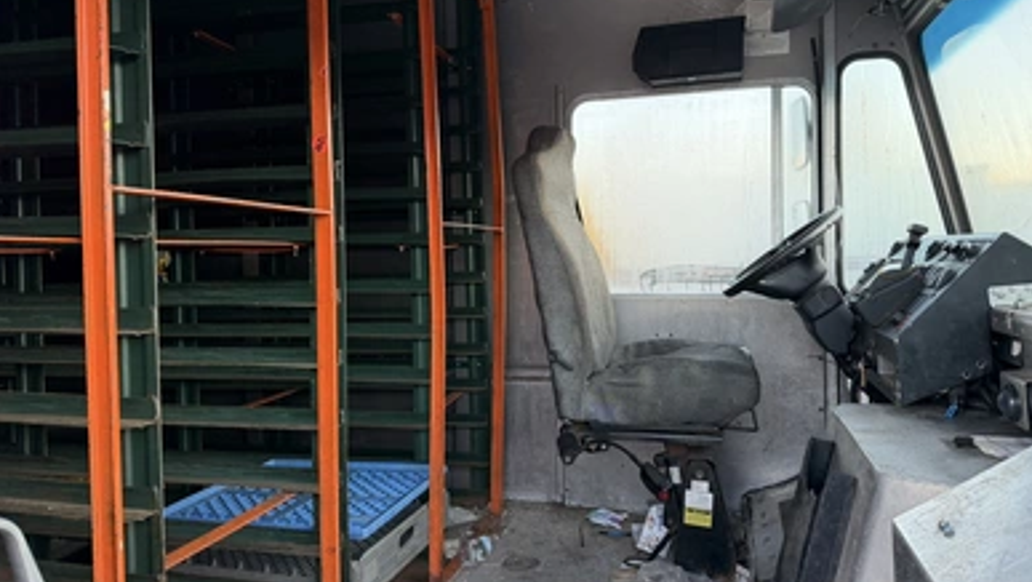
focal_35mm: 27
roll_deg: +2.2
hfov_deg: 69.8
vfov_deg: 42.9
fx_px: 739
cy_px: 275
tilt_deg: -0.1
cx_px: 531
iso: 200
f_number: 1.78
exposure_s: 1/158
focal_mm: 6.76
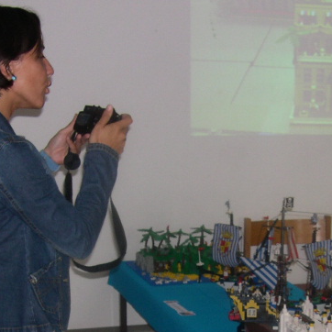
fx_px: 1031
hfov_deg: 18.3
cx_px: 217
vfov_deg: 17.9
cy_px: 315
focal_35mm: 95
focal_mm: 8
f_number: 2.8
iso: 107
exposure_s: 1/60
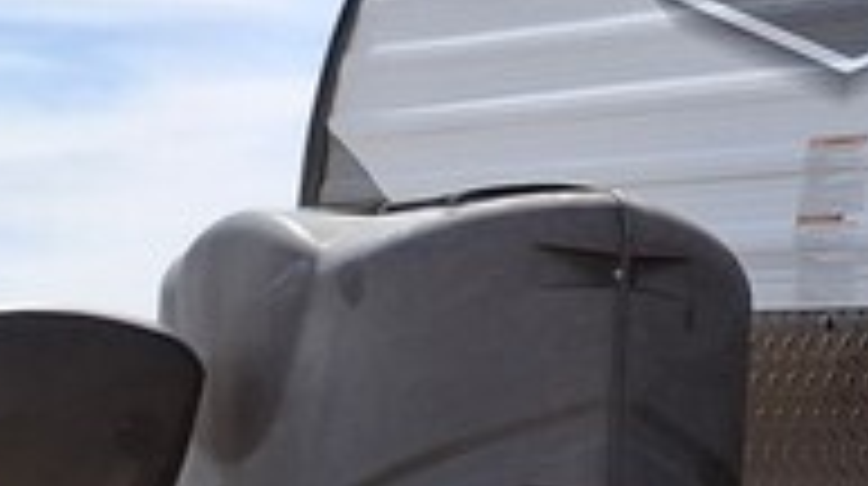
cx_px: 2375
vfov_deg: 6.7
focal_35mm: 181
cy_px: 418
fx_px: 4161
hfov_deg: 9.8
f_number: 1.8
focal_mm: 4.69
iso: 32
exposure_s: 1/2519
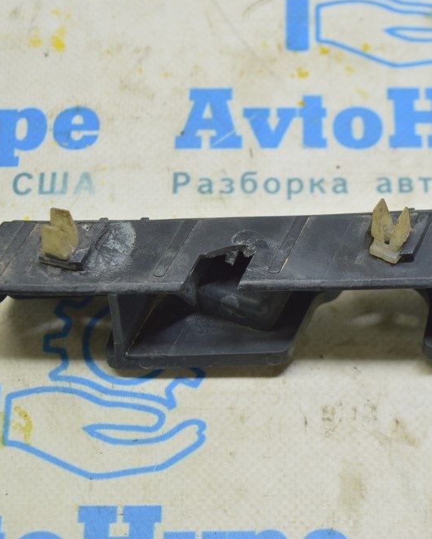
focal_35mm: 90
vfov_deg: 21.3
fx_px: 1438
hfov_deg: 17.0
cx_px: 339
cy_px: 267
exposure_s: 1/20
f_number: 5.6
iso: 400
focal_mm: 42
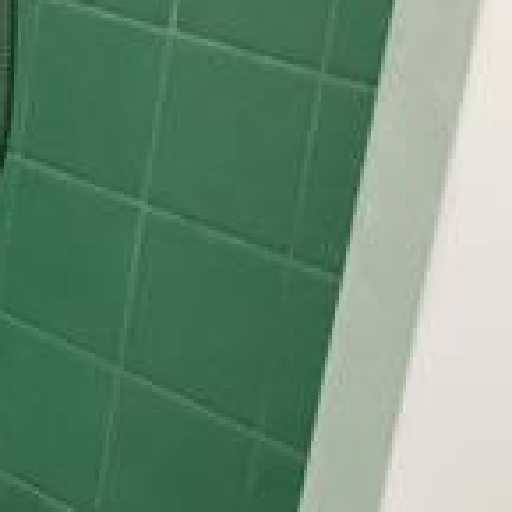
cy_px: 244
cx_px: -498
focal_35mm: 121
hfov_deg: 12.7
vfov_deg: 14.4
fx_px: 2025
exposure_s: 1/60
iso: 320
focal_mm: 3.3
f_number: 2.4
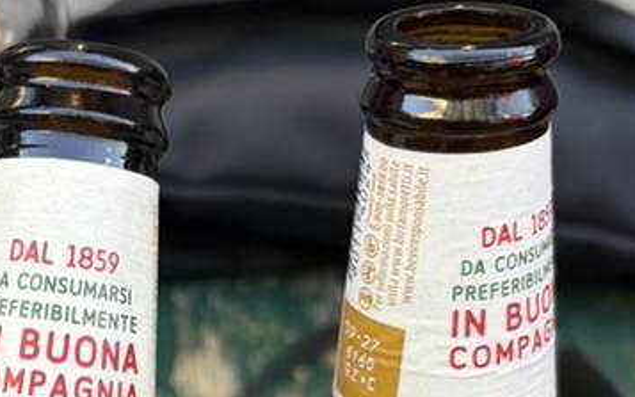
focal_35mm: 79
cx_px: 75
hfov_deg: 25.4
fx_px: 1367
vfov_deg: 16.0
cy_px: 454
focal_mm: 5.96
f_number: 1.6
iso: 40
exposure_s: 1/100
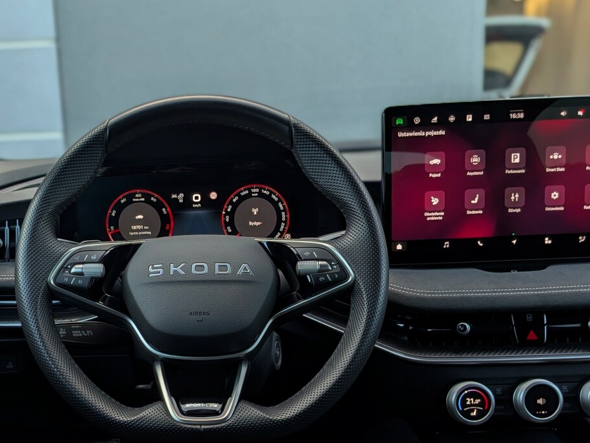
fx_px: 716
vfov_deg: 33.9
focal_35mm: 42
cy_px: 314
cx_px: 177
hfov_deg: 43.9
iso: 30
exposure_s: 1/98.1
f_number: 1.7
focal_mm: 4.53
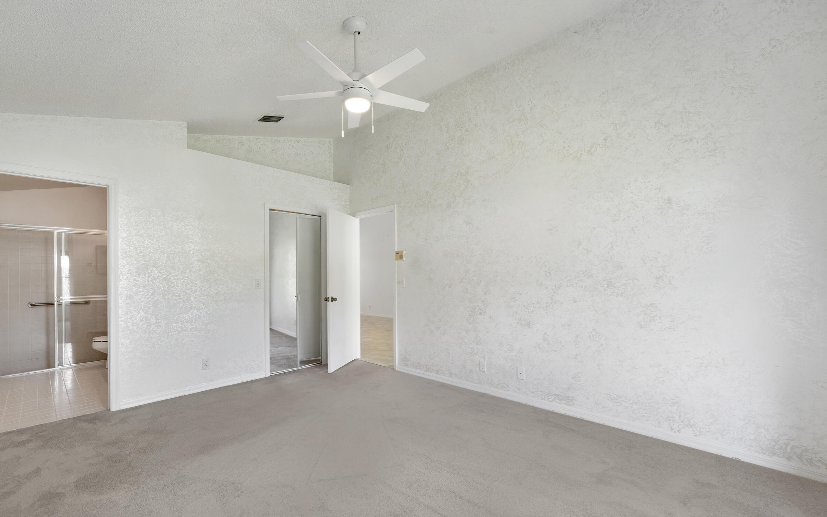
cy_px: 277
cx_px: 400
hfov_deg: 101.4
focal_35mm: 15
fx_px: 338
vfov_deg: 74.7
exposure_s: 1/13
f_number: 9
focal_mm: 14
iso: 250
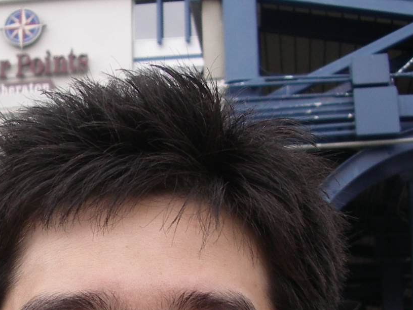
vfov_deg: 16.3
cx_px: 60
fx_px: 1050
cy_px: 332
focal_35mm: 88
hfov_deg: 21.9
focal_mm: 5.8
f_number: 2.6
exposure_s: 1/250
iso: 80
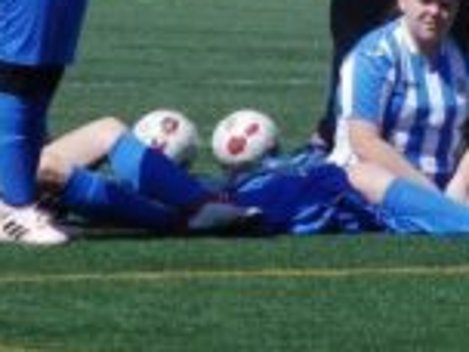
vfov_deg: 1.9
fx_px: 10541
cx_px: 509
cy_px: -12
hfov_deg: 2.5
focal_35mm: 778
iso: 80
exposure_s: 1/640
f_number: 5.3
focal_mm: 33.8
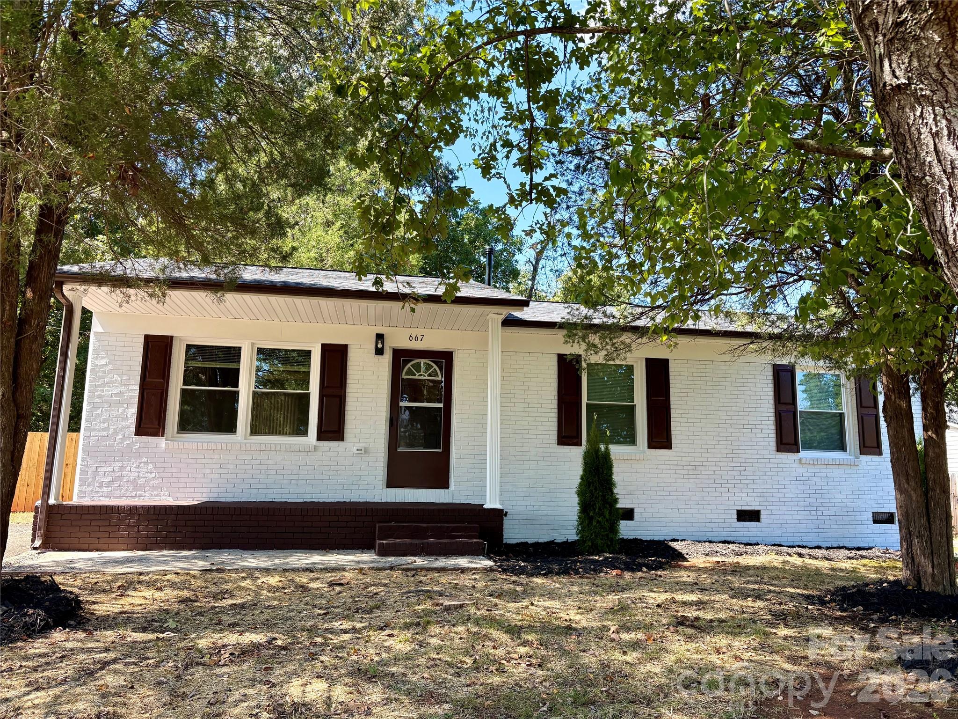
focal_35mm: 26
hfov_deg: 67.3
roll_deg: -0.3
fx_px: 720
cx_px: 479
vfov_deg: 53.1
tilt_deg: +9.6
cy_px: 360
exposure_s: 1/618
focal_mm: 5.96
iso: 64
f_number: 1.6
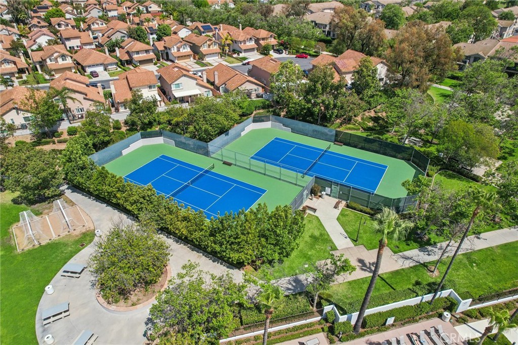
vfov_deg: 57.2
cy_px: 172
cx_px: 259
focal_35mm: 22
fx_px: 316
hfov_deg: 78.6
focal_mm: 8.4
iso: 120
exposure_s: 1/2000
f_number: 2.8
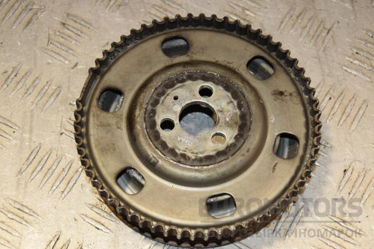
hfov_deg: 21.9
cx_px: 187
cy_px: 124
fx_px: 966
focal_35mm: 93
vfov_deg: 14.7
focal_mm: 62
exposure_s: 1/200
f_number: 7.1
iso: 800
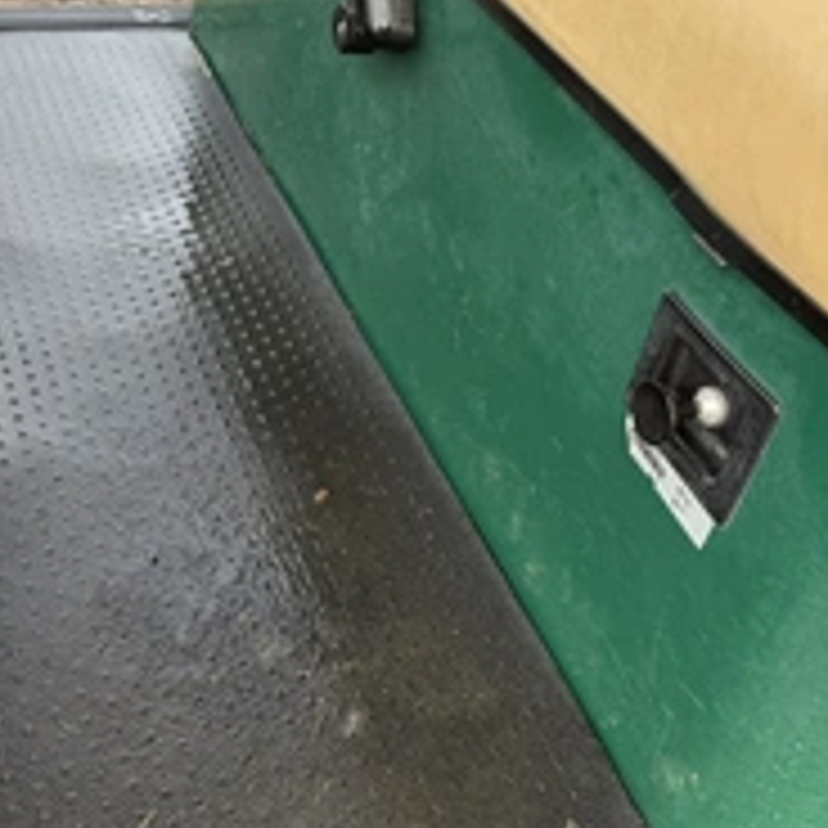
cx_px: 310
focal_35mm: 46
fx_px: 1245
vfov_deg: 36.7
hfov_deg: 36.6
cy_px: 351
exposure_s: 1/150
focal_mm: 6.76
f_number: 1.78
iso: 80
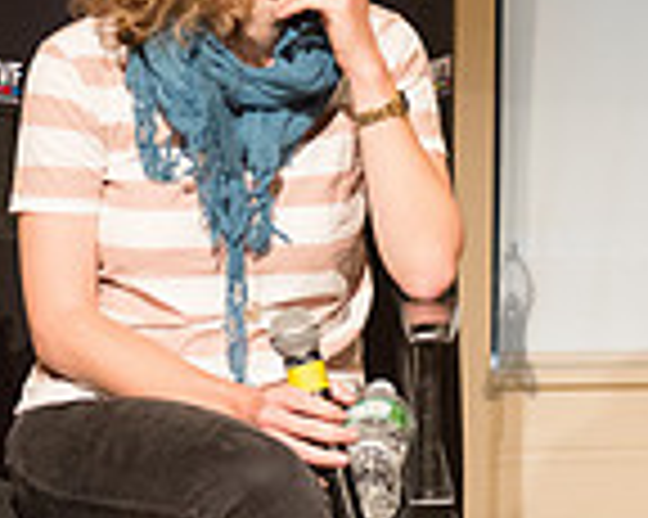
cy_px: 101
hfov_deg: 10.8
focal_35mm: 170
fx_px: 3258
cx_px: 1089
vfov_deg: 9.1
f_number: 3.5
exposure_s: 1/400
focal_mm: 45
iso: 3200
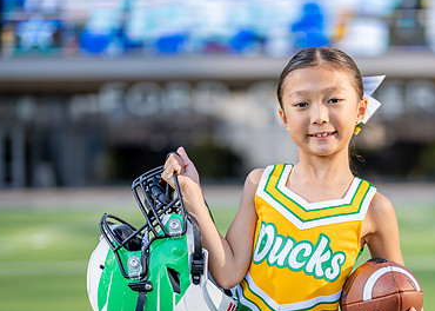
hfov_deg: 20.6
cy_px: 212
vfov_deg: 14.9
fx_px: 1186
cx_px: 326
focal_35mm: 96
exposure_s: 1/3200
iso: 100
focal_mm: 50
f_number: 1.2
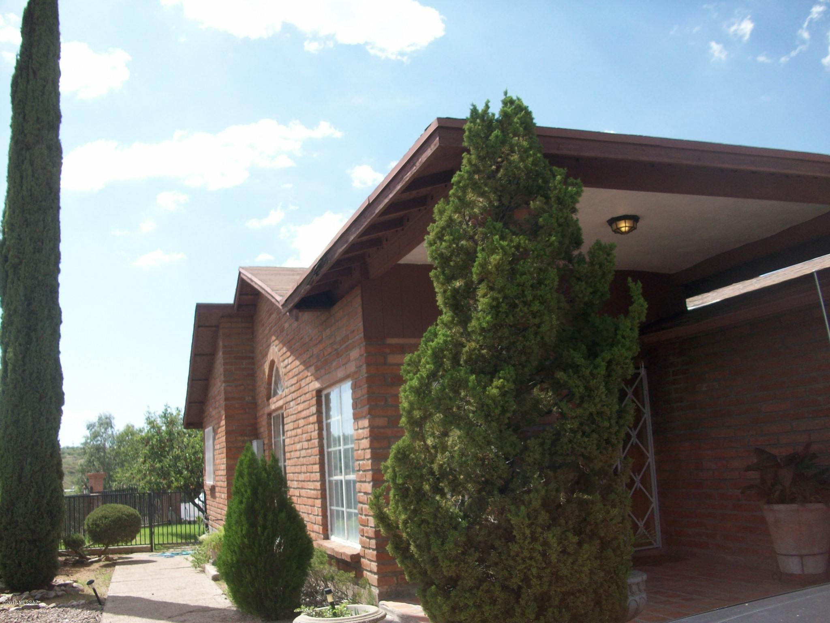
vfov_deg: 41.8
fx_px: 815
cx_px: 415
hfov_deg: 54.0
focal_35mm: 34
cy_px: 312
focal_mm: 5.7
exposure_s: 1/737
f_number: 2.8
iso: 64
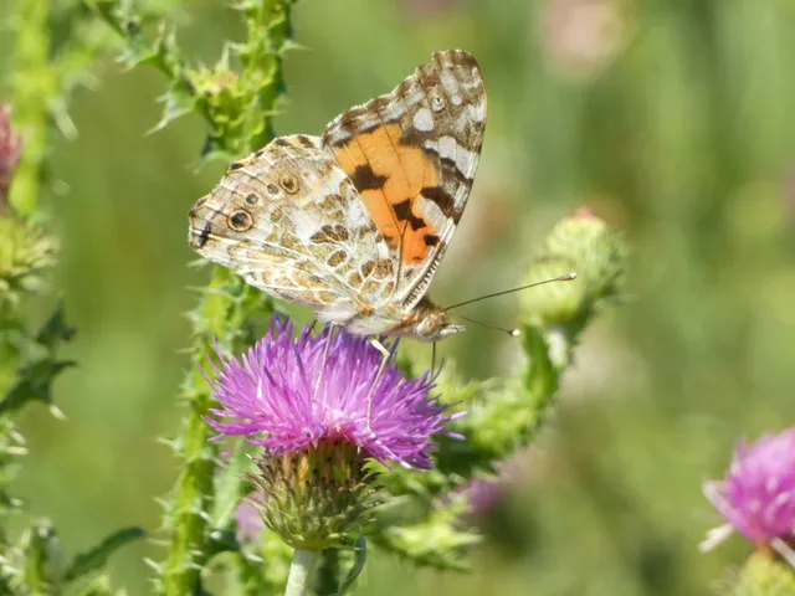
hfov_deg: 5.0
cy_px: 298
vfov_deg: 3.7
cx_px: 398
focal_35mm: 400
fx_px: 9187
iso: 80
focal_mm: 71.7
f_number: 5.6
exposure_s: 1/80
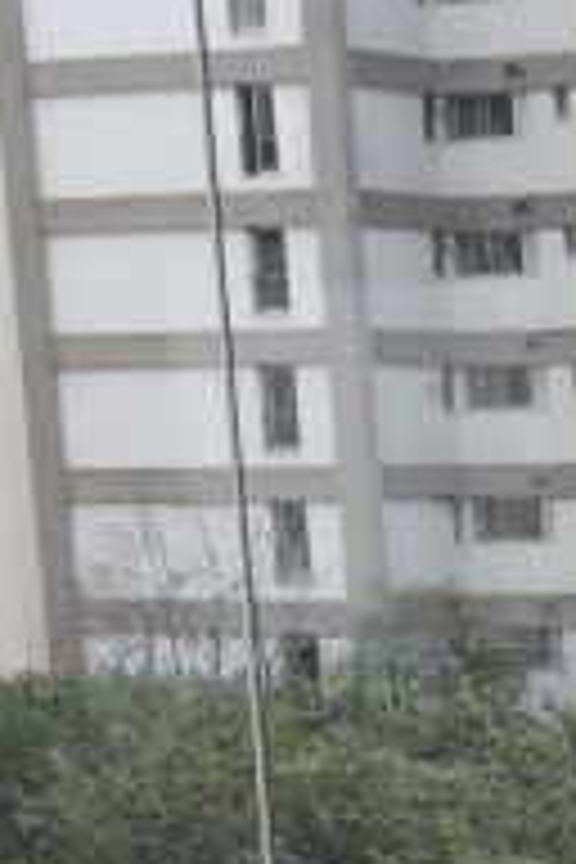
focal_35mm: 161
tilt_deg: -12.4
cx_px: 1282
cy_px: 1503
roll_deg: +0.6
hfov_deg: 8.0
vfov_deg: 11.9
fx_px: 3864
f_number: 2.2
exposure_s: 1/314
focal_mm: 4.15
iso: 32
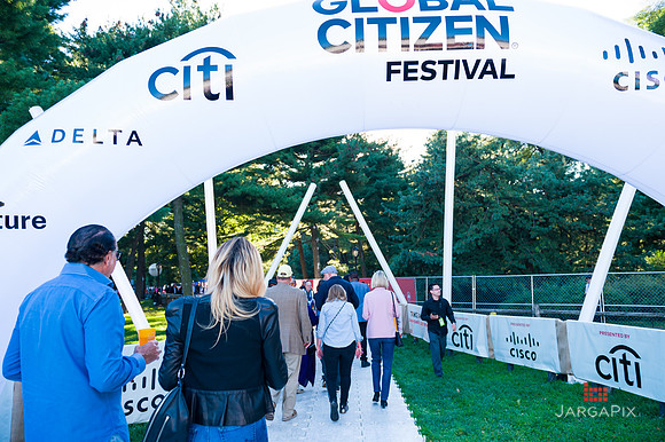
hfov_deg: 73.8
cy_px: 221
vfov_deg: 53.1
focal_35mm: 24
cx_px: 332
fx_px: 443
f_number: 5
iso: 250
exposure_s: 1/160
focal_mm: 24
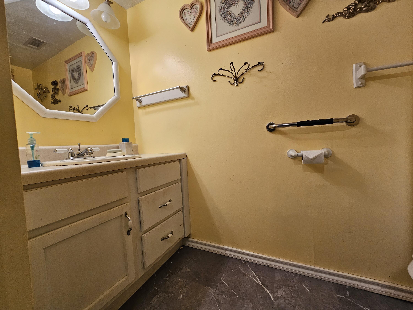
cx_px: 206
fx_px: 155
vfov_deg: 89.9
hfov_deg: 106.2
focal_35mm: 13
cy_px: 155
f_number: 2.2
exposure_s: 1/60
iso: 100
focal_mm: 2.2
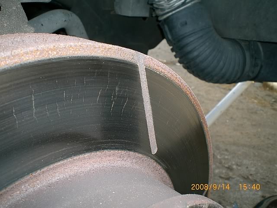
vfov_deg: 37.7
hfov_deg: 49.0
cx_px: 138
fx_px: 304
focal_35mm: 38
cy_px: 104
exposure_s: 1/60
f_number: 4.4
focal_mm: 6.3
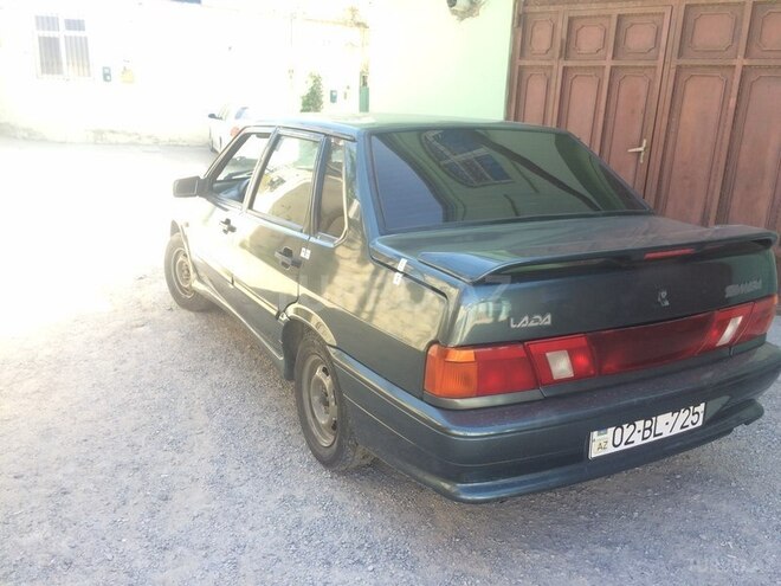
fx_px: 654
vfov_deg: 48.2
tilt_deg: -17.0
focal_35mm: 29
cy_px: 293
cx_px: 390
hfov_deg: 61.7
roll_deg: -1.3
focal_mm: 4.15
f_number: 2.2
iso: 32
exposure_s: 1/140
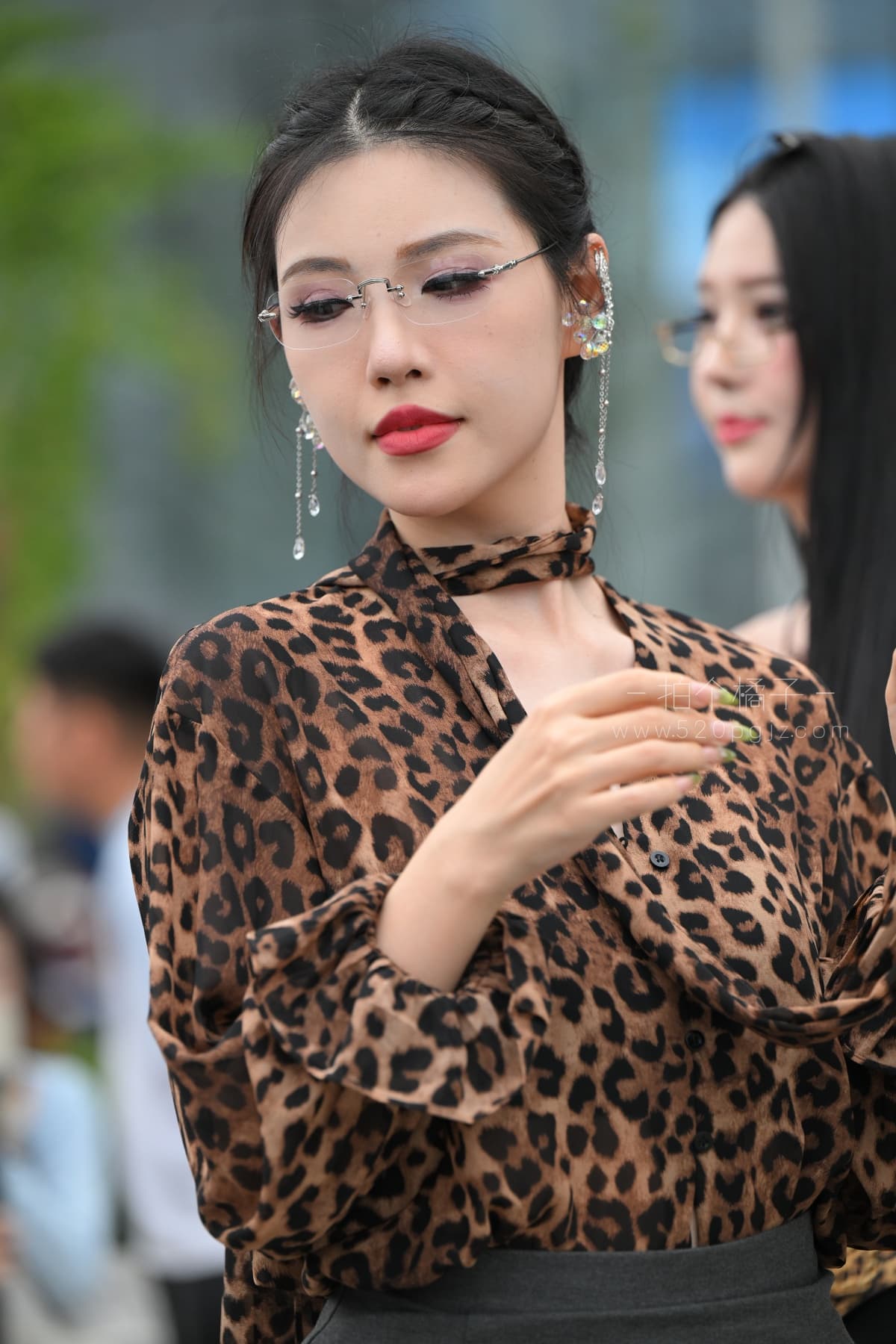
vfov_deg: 12.8
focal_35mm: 160
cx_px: 448
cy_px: 672
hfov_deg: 8.6
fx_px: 5973
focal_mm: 160
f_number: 3.5
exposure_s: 1/500
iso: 900
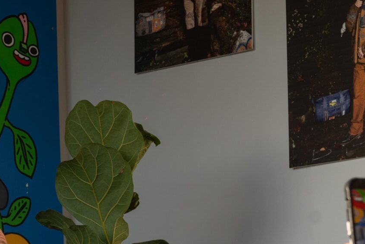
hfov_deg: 11.3
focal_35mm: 181
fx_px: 1835
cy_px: 295
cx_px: 46
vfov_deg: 7.5
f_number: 7.1
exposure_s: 1/200
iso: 160
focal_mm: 60
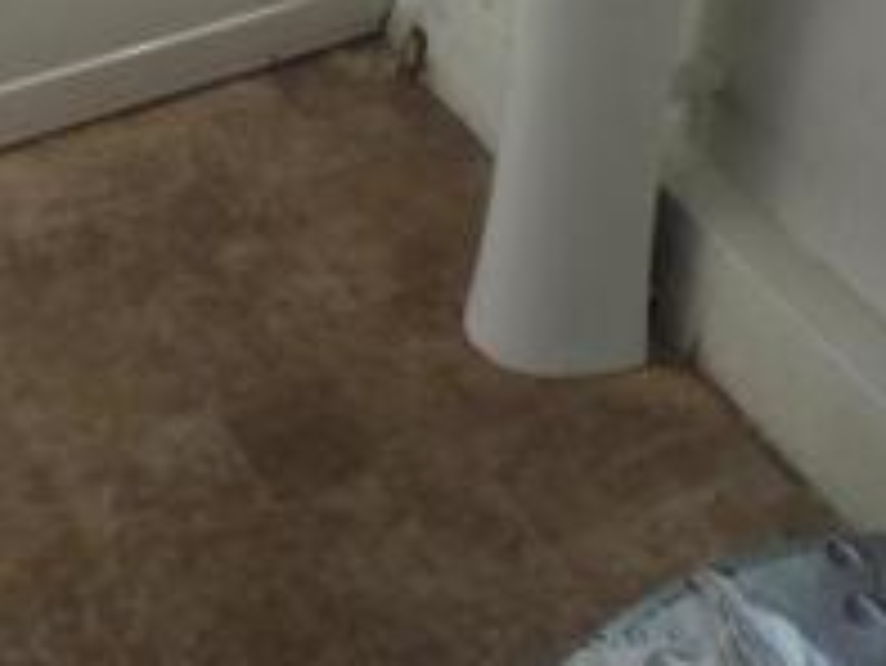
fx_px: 1895
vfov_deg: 19.2
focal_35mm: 74
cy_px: -43
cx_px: 299
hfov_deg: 26.2
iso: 80
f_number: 2.8
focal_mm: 4.5
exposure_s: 1/60
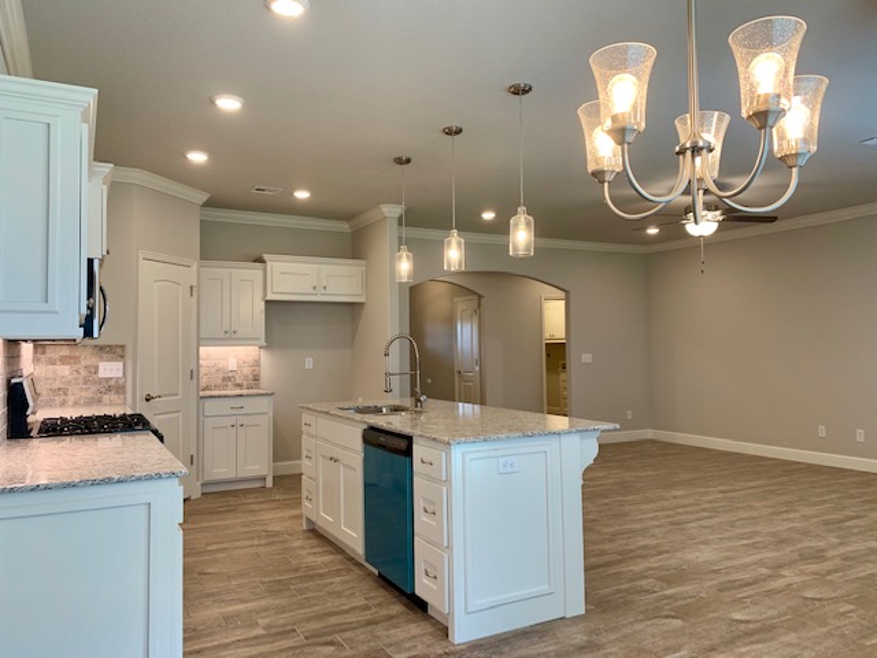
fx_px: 659
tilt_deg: +3.7
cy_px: 329
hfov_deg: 67.3
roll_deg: +0.3
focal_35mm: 26
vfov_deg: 53.1
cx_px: 438
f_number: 1.8
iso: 64
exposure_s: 1/60
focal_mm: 4.25
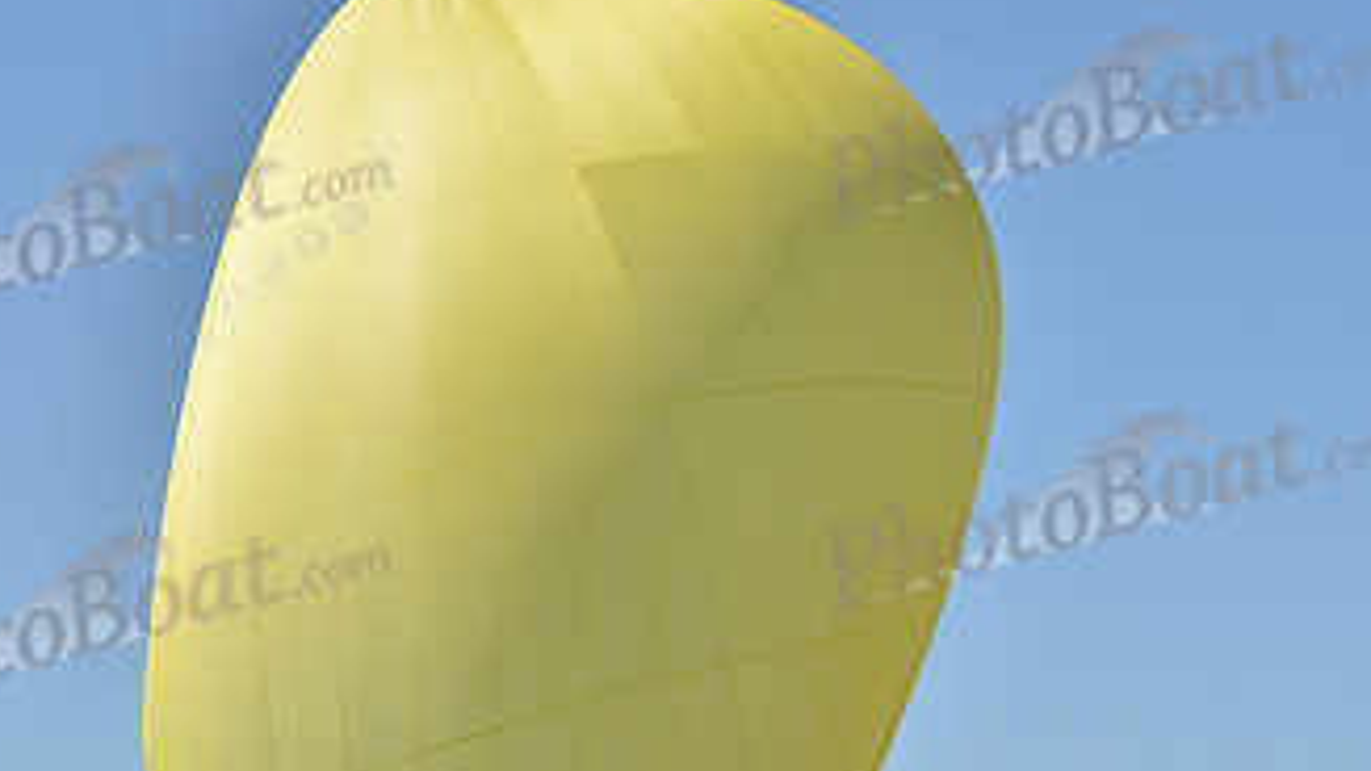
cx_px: 610
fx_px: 4726
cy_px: 779
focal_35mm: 130
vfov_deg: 9.3
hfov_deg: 16.5
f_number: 7.1
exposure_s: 1/1250
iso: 250
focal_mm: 70
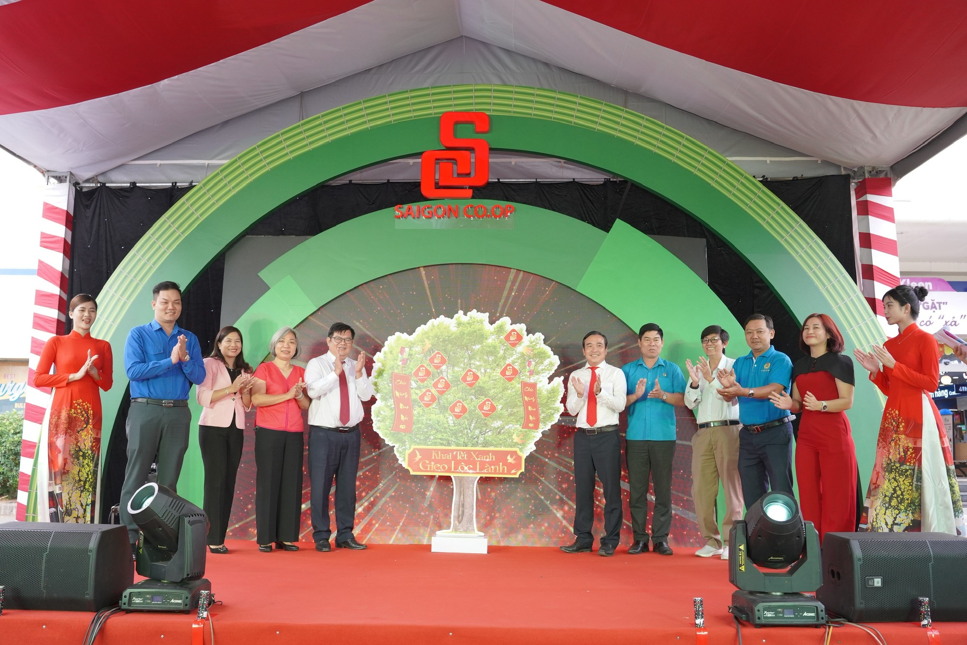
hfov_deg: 63.7
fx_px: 779
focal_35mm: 29
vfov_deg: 45.0
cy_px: 322
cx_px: 484
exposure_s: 1/800
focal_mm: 29
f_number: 4
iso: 2500
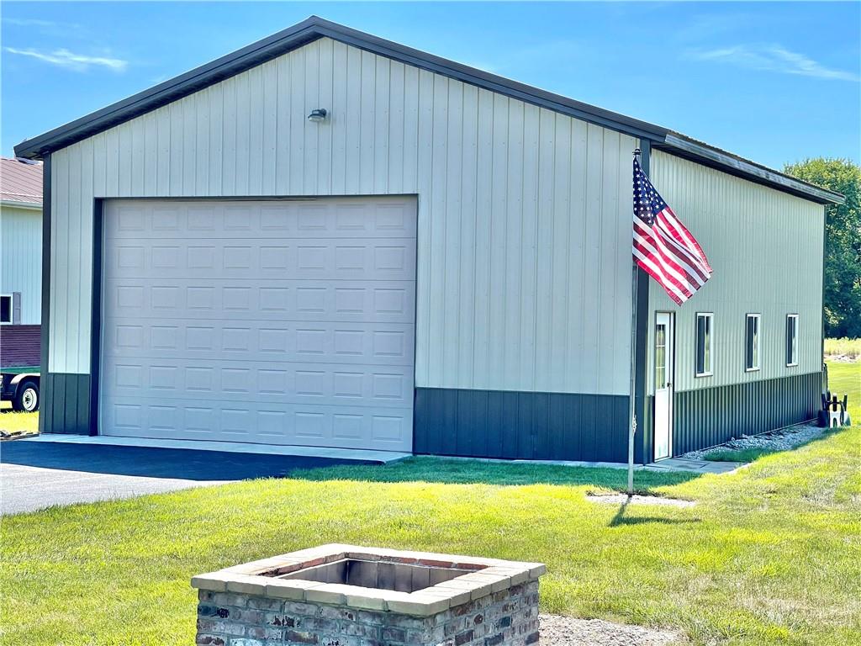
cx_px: 430
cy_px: 323
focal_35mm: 64
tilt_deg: -0.4
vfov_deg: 22.9
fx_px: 1592
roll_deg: -1.0
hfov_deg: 30.3
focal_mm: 7.5
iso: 20
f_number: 2.2
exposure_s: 1/1004
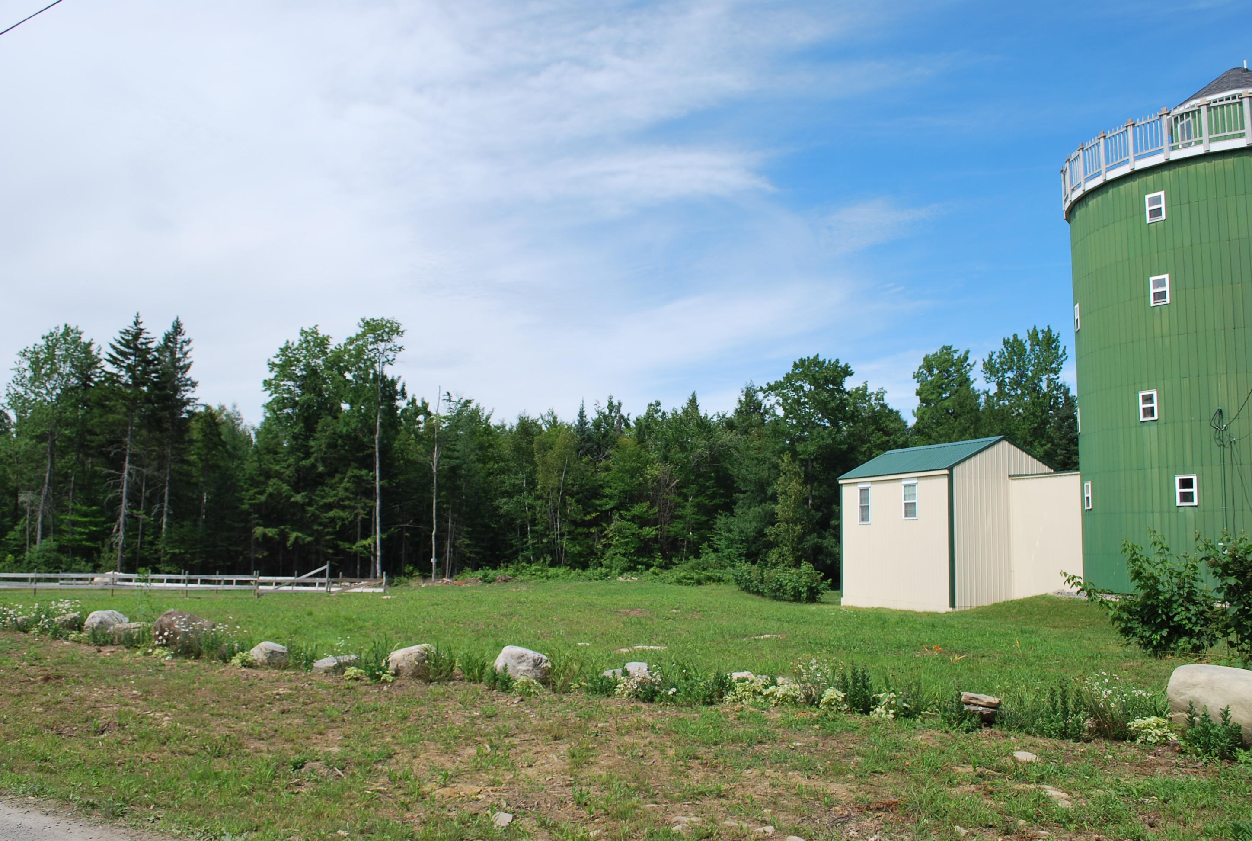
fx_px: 1045
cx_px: 626
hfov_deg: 61.8
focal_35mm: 30
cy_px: 420
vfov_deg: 43.8
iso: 100
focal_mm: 20
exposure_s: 1/250
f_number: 8
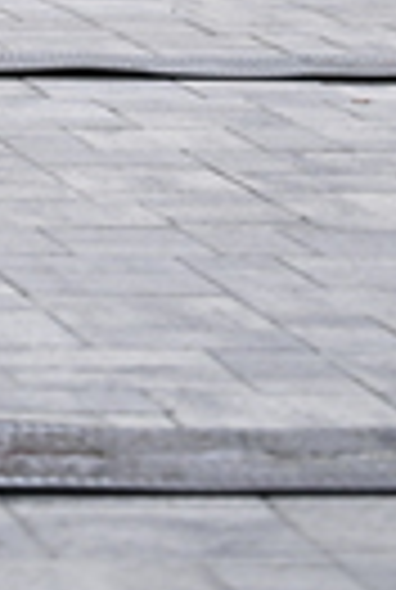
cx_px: -218
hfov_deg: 4.7
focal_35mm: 293
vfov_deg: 6.8
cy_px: -549
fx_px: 4809
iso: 1000
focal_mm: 70
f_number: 2.8
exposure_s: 1/1600
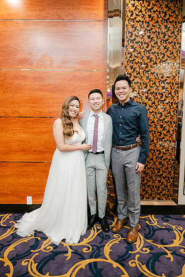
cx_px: 92
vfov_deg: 73.7
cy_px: 138
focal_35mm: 24
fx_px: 185
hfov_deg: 53.1
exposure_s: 1/125
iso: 800
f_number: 2.8
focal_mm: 16
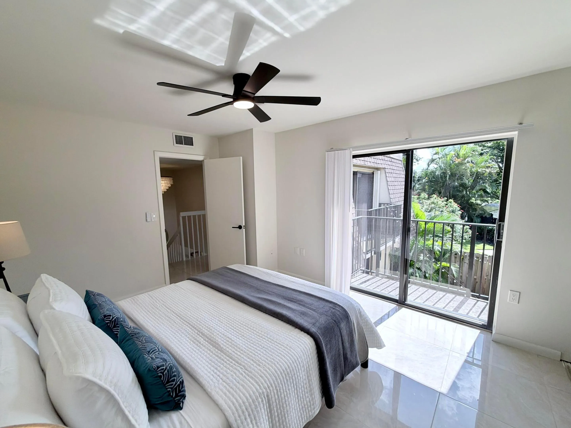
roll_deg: +1.5
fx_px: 231
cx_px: 286
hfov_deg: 102.1
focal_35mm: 14
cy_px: 214
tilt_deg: -6.2
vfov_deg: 85.7
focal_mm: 2.22
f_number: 2.2
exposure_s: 1/230
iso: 40
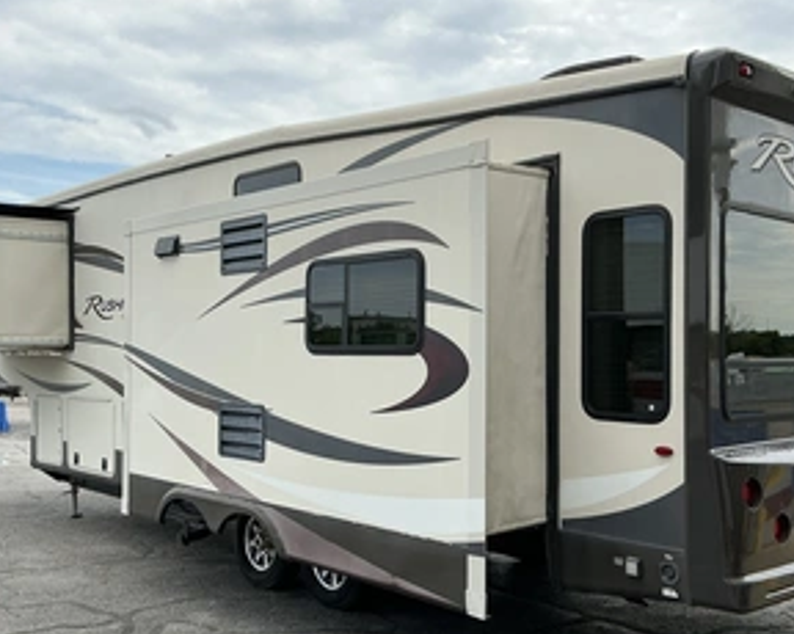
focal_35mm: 38
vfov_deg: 39.0
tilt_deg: -2.0
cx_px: 427
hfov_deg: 47.9
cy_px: 361
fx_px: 892
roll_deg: -0.5
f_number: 1.8
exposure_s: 1/1035
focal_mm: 3
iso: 25
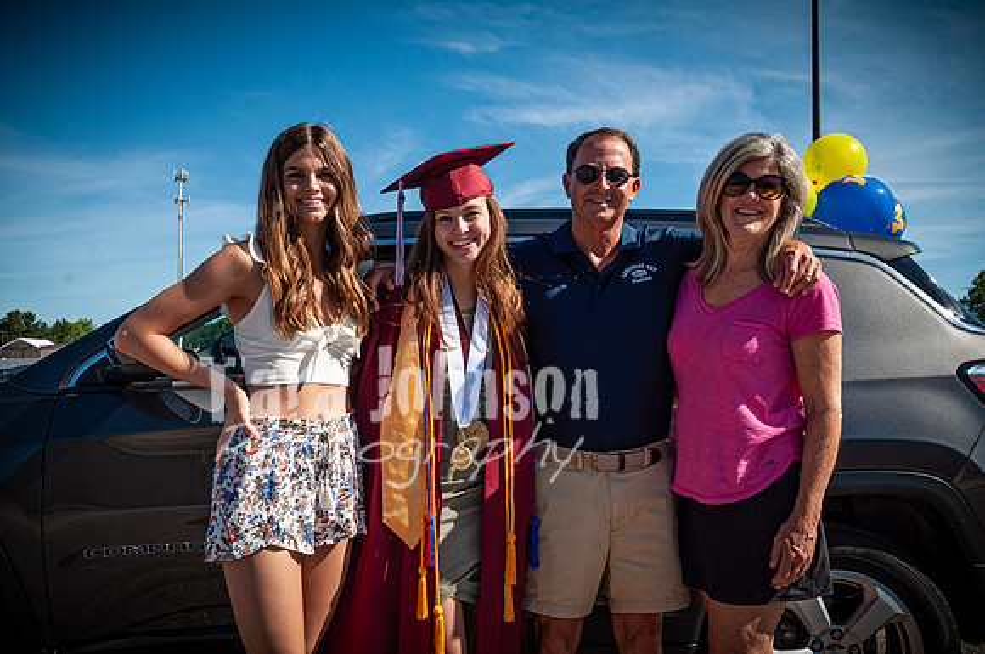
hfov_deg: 53.2
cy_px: 327
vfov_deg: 36.8
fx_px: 984
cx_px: 492
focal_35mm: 36
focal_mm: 24
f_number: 9
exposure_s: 1/320
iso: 200
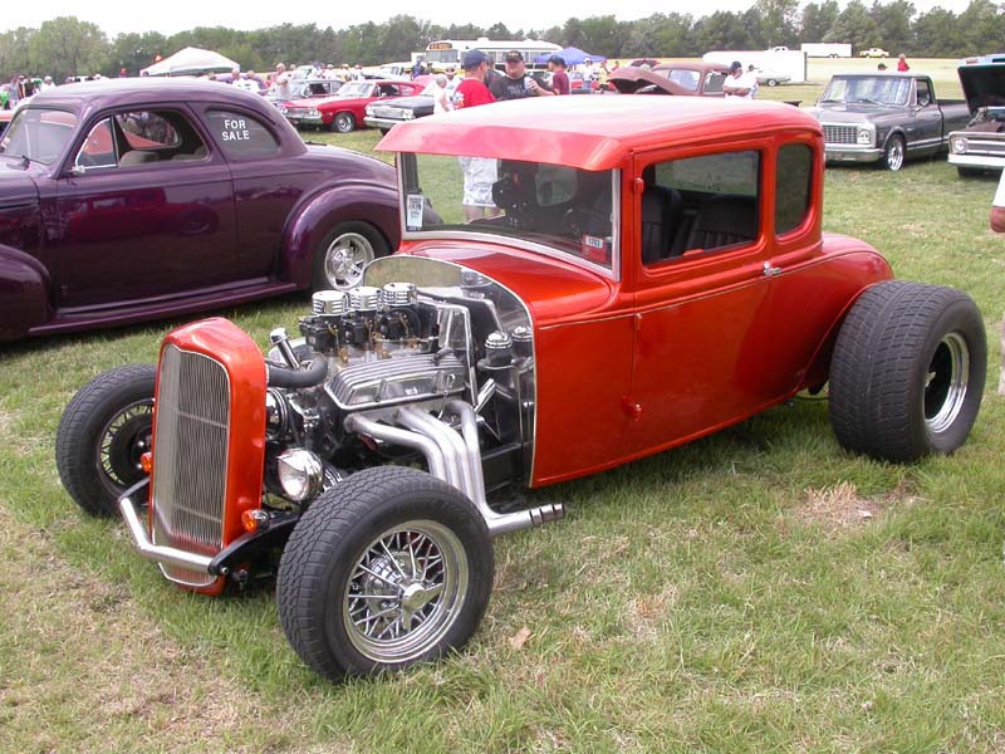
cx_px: 502
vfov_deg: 37.7
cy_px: 377
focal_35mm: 38
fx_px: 1103
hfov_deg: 49.0
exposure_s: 1/199
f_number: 5.3
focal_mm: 7.85
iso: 100
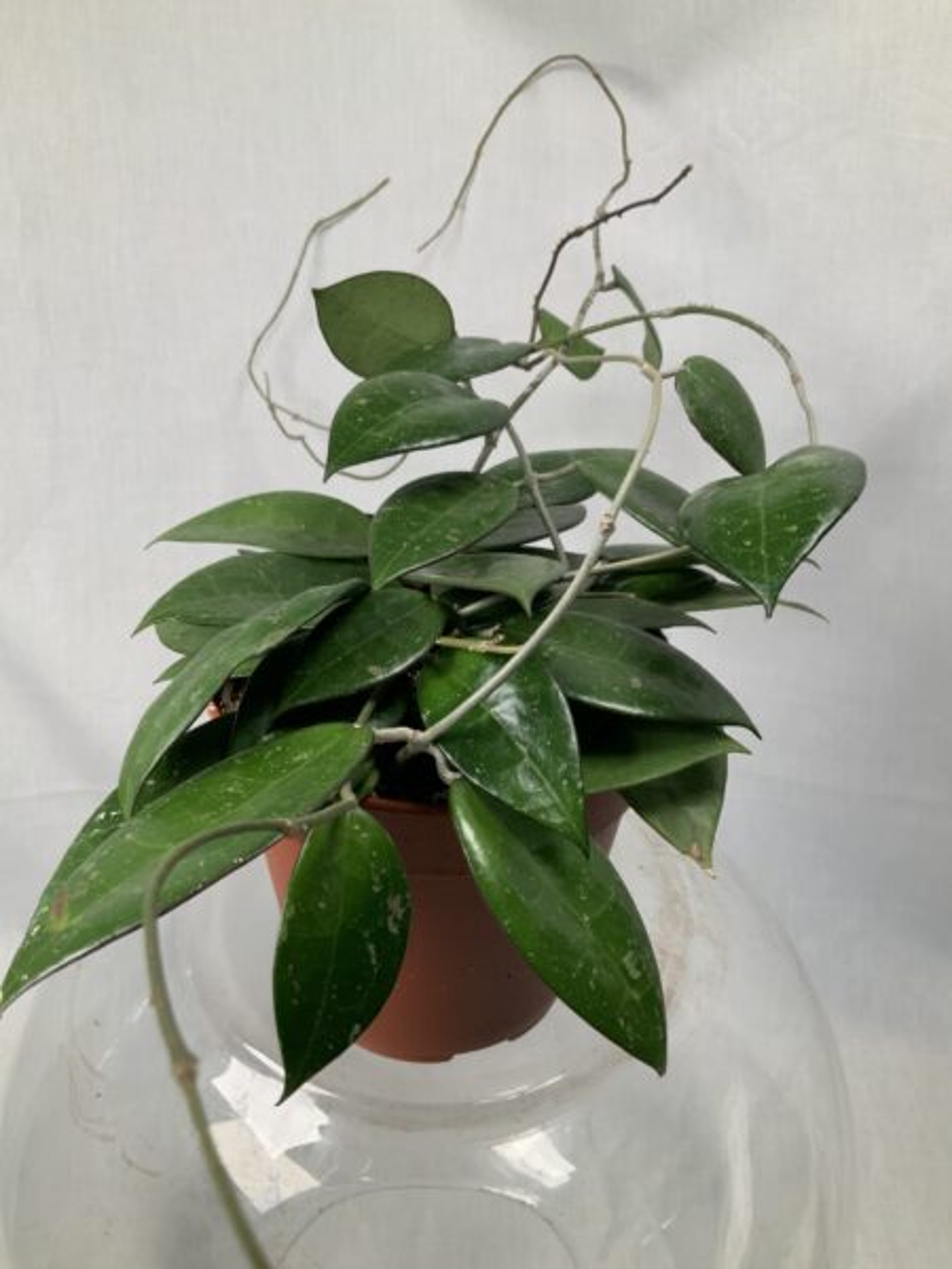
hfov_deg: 48.2
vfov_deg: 61.7
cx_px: 476
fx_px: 1063
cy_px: 634
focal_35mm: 29
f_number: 1.8
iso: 40
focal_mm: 3
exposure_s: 1/120
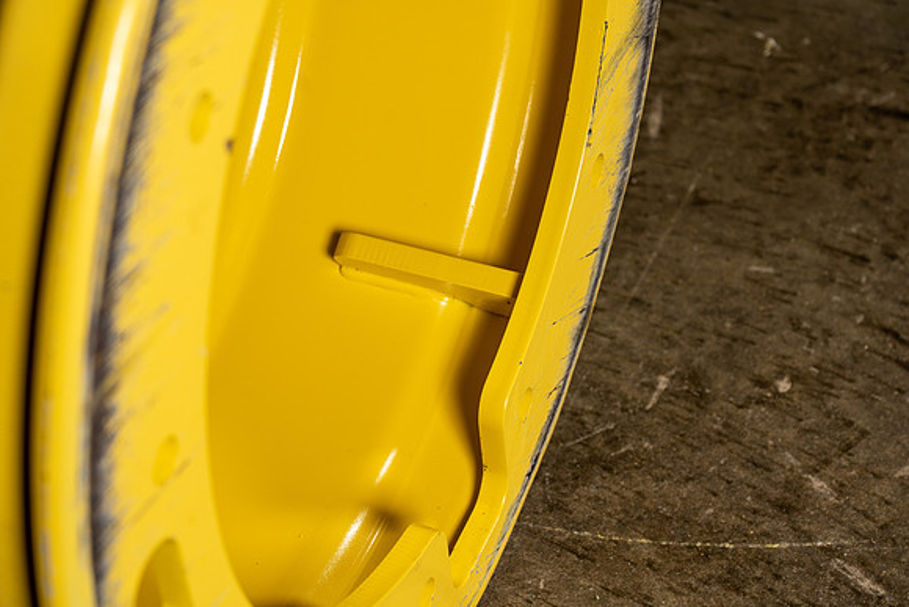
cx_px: 454
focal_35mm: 104
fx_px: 2626
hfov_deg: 19.6
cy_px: 304
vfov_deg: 13.2
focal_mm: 104
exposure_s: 1/125
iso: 500
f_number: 5.6
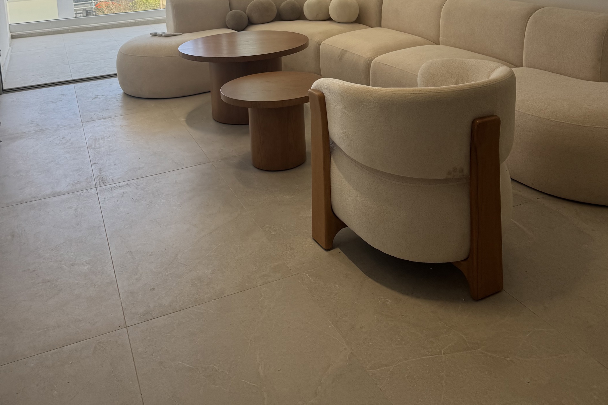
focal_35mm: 34
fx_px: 574
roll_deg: +1.4
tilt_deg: -5.8
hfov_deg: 55.8
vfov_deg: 35.2
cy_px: -1
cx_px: 305
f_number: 1.78
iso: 80
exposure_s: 1/549
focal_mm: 6.76
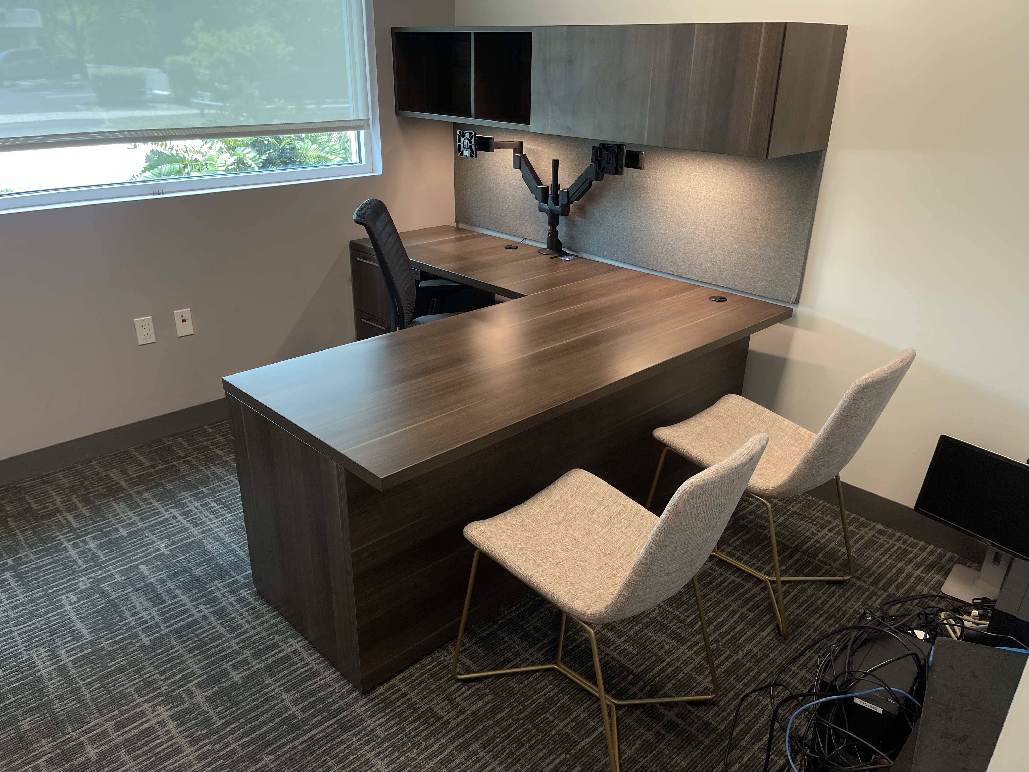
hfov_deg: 67.3
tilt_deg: -24.2
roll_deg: -1.0
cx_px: 514
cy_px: 386
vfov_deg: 53.1
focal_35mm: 26
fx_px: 773
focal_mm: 5.1
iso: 100
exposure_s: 1/120
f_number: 1.6
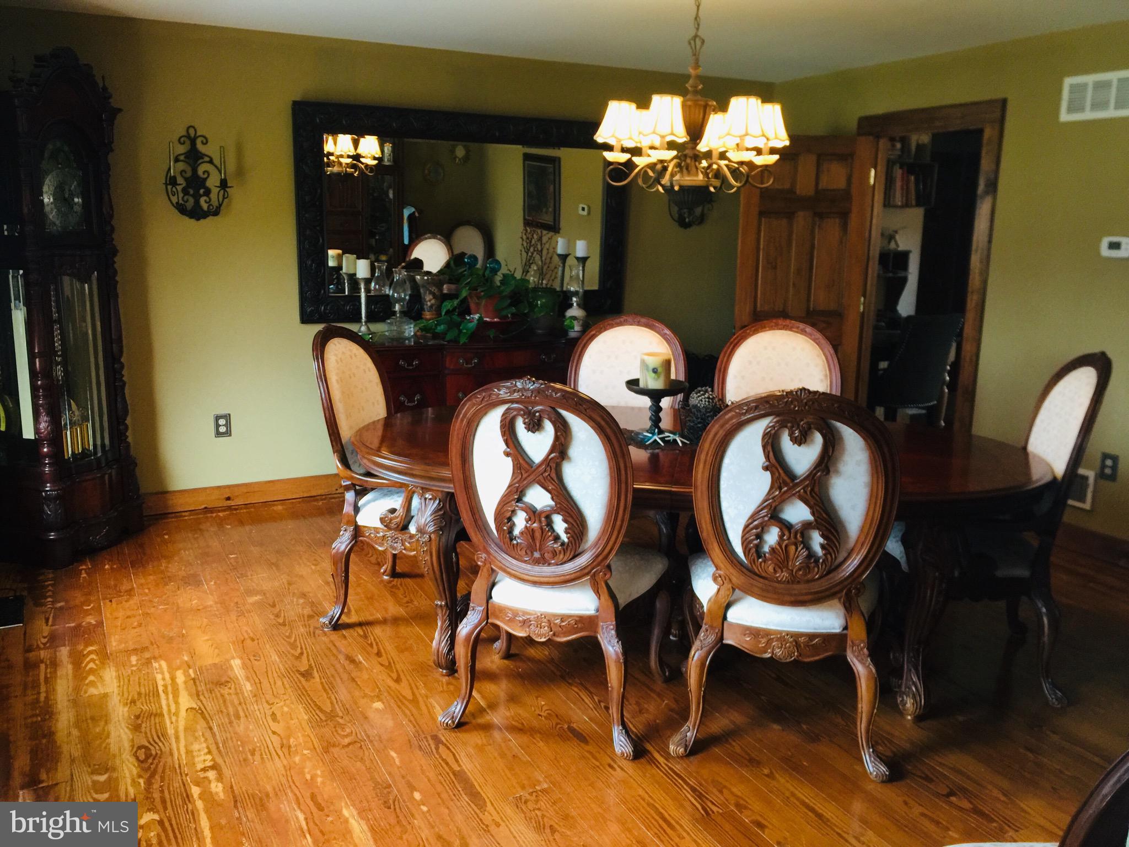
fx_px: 946
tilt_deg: -11.0
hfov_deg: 61.7
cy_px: 424
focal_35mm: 29
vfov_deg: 48.2
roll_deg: -0.5
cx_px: 564
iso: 80
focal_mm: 4.15
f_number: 2.2
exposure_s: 1/15
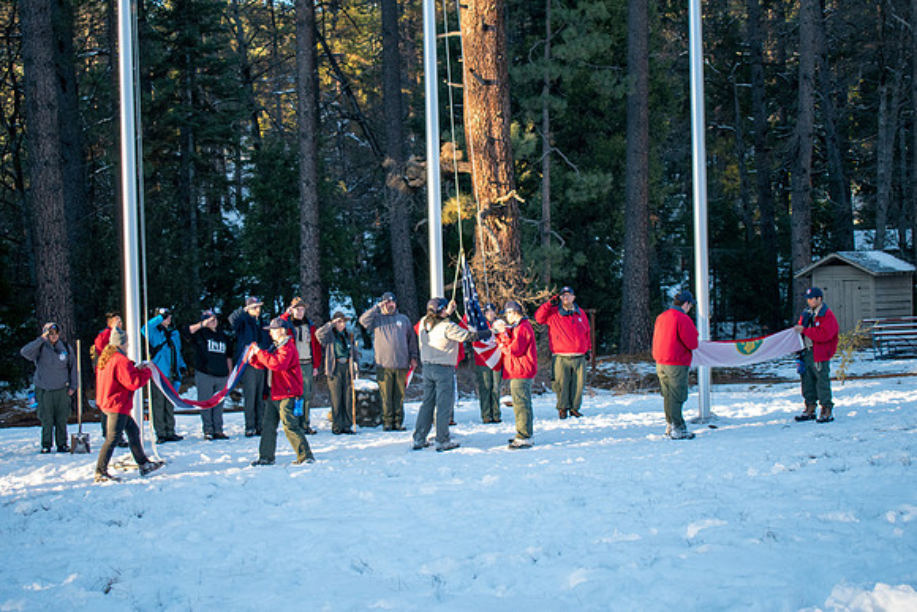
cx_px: 458
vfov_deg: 23.8
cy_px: 306
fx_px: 1452
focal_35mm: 57
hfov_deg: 35.0
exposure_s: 1/250
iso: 400
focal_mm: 38
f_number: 4.8
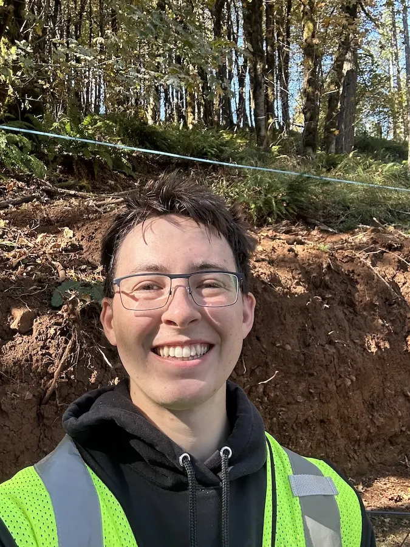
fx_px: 474
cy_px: 274
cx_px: 205
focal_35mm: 30
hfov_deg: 46.8
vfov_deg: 60.0
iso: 25
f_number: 1.9
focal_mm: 2.69
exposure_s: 1/121
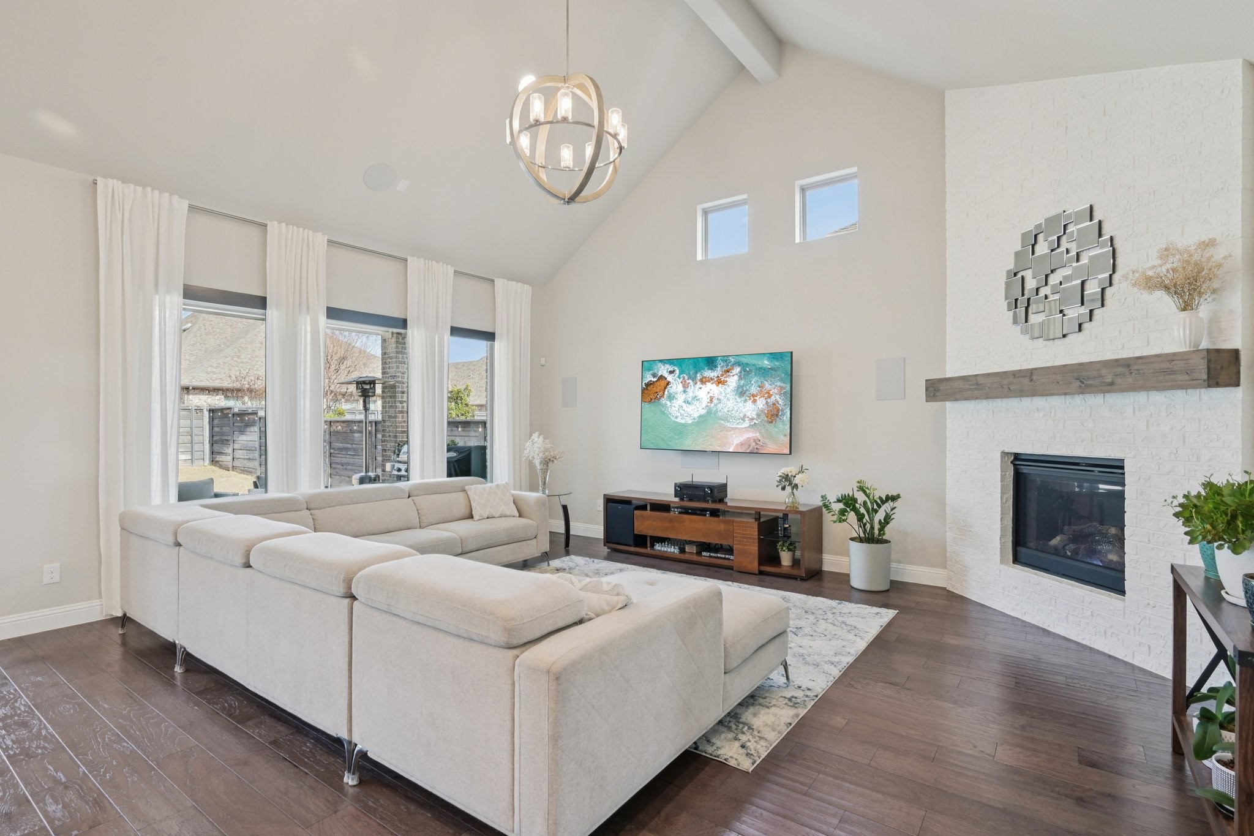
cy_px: 418
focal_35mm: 17
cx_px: 627
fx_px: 592
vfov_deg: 70.4
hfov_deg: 93.3
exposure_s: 1/60
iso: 400
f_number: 8
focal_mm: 17
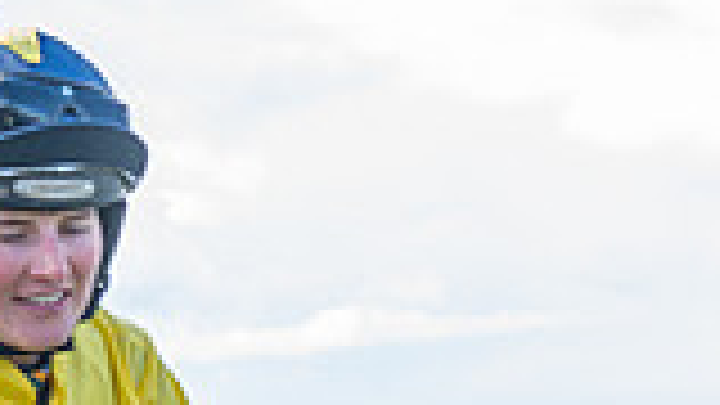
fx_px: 3379
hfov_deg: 12.1
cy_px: 747
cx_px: 536
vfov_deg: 6.7
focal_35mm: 177
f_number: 4
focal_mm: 35
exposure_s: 1/480
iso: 200
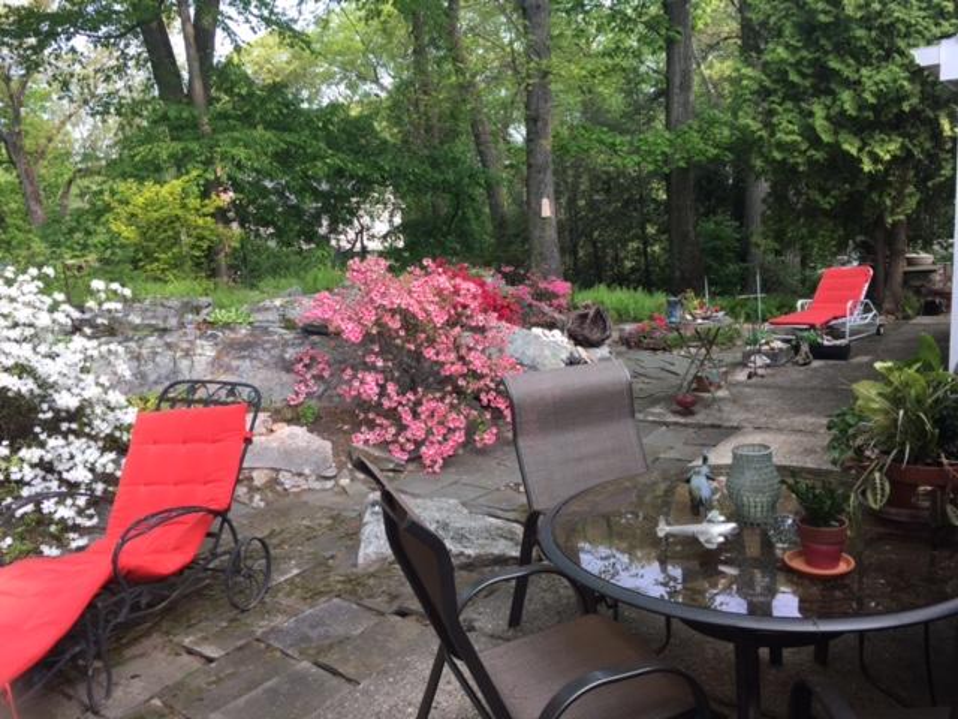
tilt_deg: -9.4
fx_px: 803
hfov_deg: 61.7
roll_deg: +3.7
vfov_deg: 48.2
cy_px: 360
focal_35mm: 29
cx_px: 479
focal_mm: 4.15
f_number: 2.2
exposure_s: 1/167
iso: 25
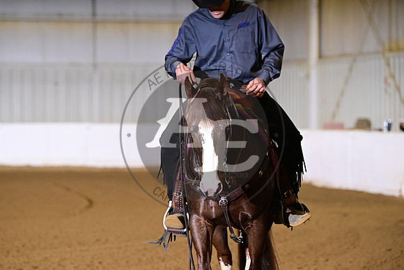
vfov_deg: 9.5
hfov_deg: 14.2
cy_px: 135
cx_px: 202
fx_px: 1628
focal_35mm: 145
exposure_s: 1/200
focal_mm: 145
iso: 2500
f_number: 4
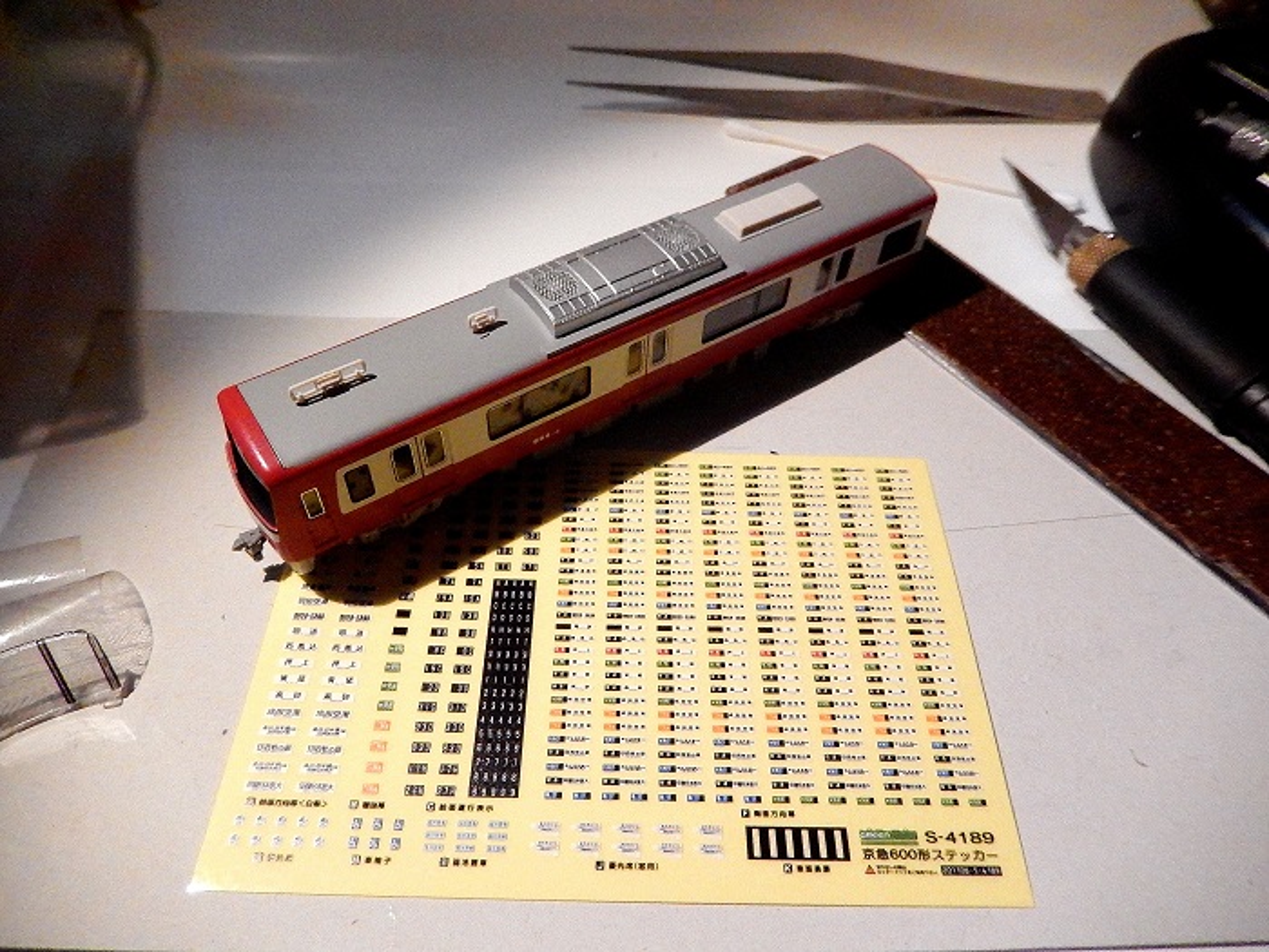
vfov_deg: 54.9
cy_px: 476
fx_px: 916
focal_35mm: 25
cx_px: 634
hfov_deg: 69.4
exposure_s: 1/640
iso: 3200
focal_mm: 4.5
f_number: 3.4
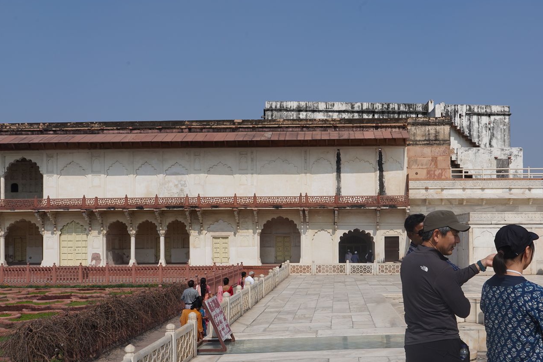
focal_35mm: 38
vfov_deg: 34.9
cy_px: 227
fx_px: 573
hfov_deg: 50.4
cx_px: 325
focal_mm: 24
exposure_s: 1/100
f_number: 20
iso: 100
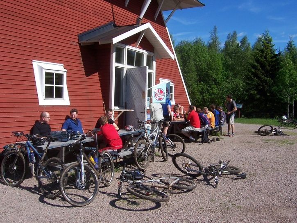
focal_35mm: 36
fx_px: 309
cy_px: 112
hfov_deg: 51.3
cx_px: 148
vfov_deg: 39.7
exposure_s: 1/500
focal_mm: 6
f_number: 4.8
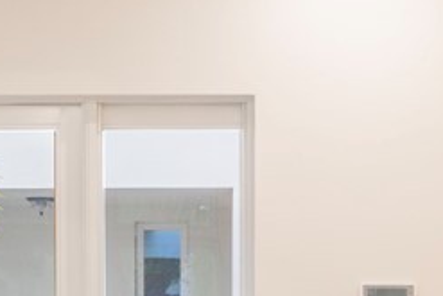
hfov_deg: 18.0
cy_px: 392
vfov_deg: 11.7
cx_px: 148
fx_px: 1397
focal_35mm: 113
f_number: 8
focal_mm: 11
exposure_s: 1/2.5
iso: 250
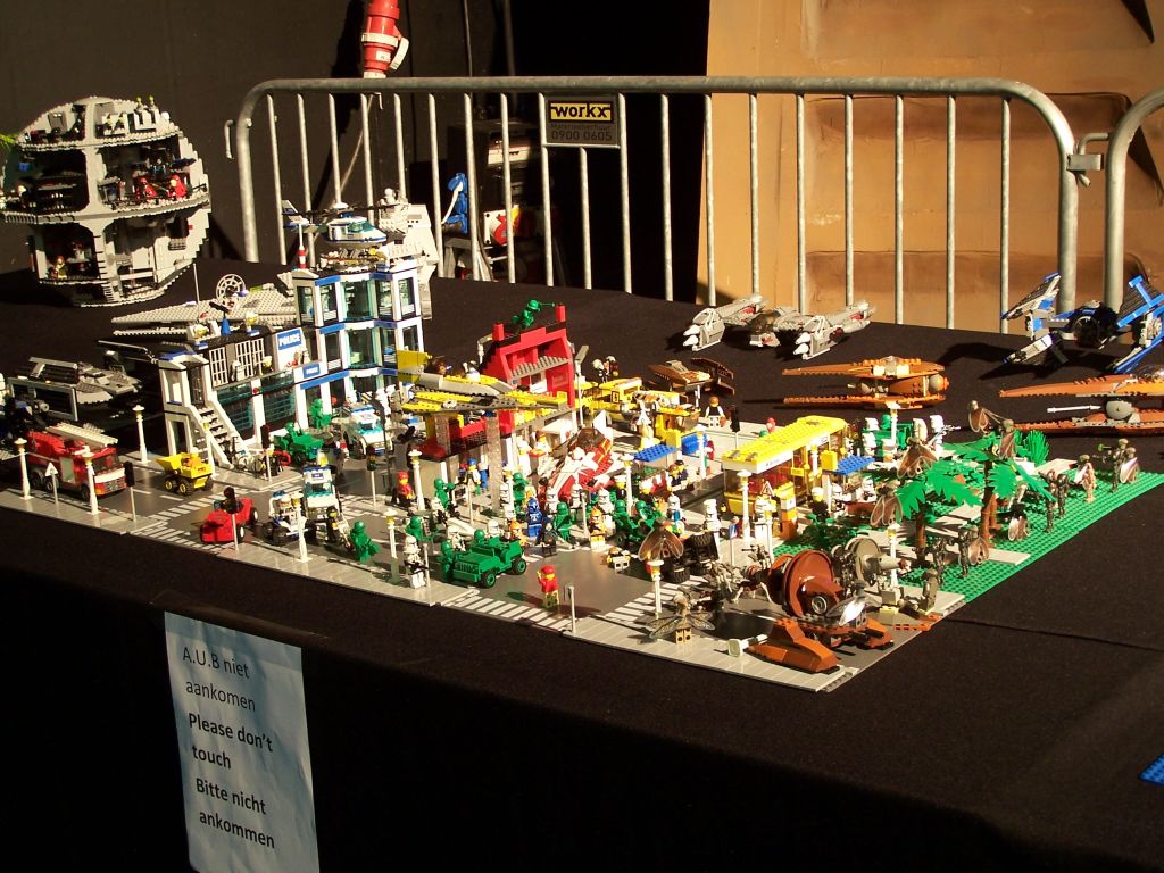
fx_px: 1984
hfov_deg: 32.7
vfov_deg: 24.8
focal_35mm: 59
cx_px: 582
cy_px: 436
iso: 80
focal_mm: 9.8
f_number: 3.1
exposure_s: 1/2
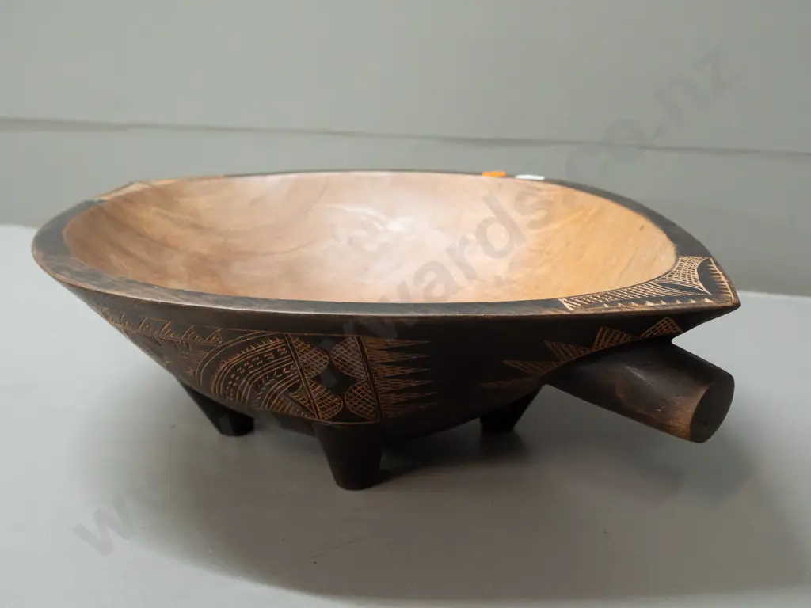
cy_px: 304
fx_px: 1171
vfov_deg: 29.1
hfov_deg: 38.2
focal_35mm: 50
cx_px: 406
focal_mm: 25
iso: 3200
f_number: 5.6
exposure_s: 1/80
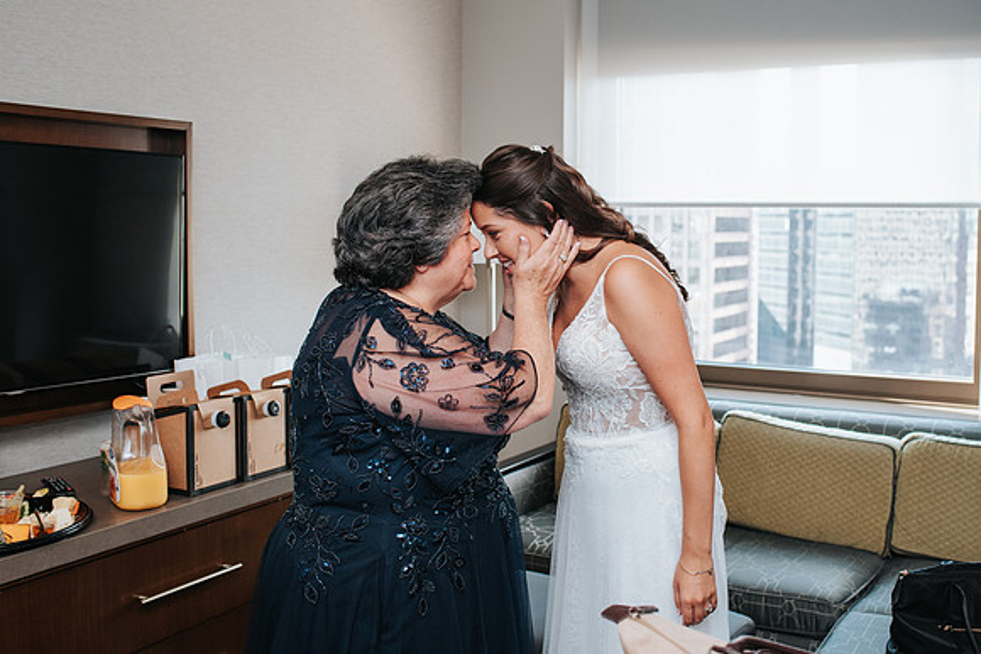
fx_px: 1067
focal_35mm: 39
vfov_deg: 34.1
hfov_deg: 49.3
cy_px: 288
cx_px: 548
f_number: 4
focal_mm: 35
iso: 800
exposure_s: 1/125
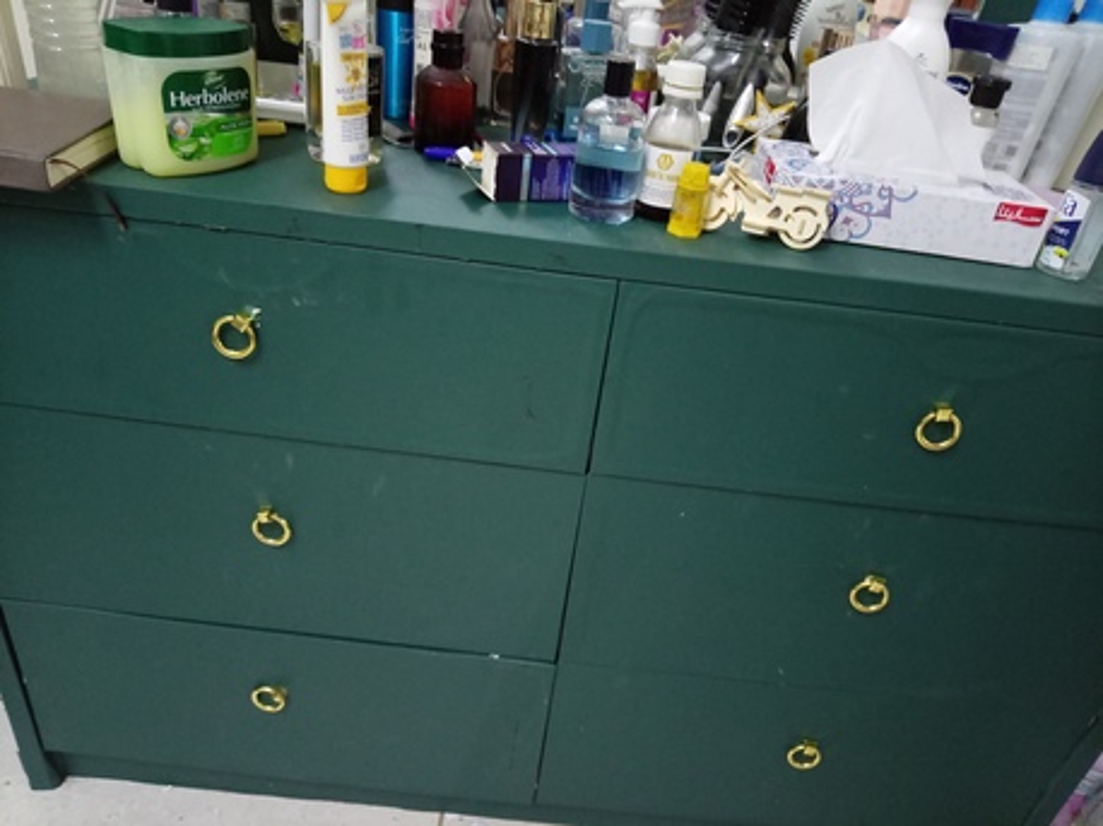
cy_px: 413
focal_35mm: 25
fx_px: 796
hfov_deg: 69.4
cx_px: 552
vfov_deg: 54.8
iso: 1599
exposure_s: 1/15
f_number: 1.8
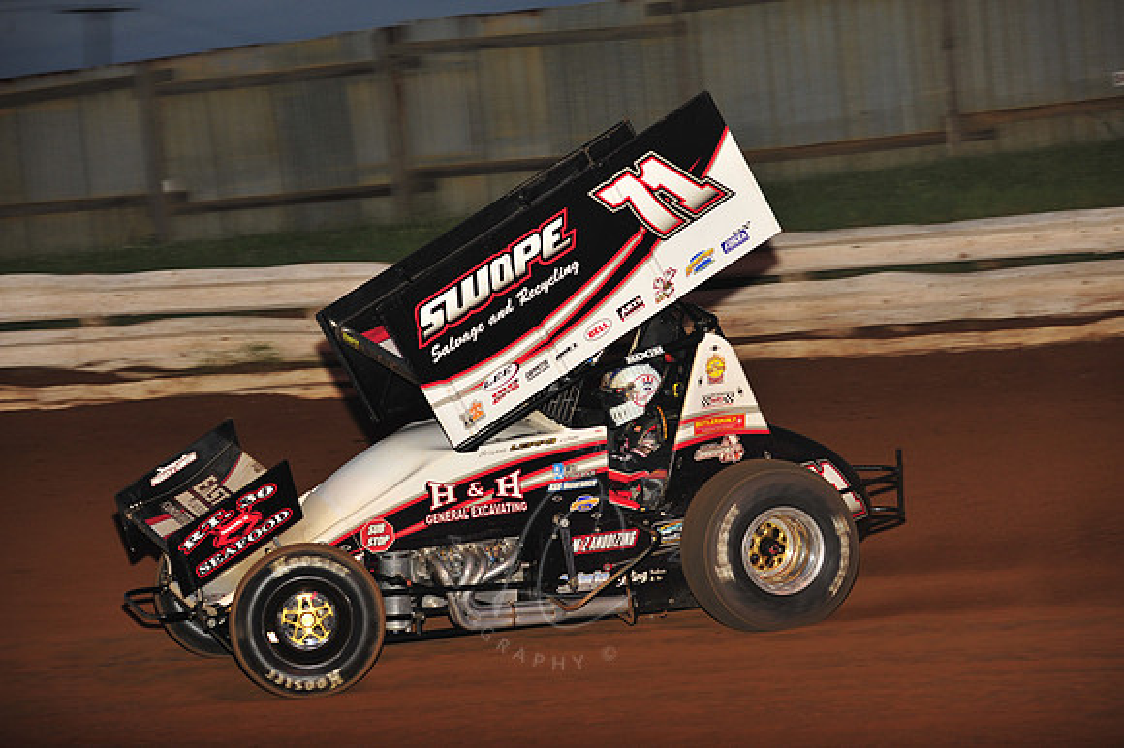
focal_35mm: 145
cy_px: 374
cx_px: 562
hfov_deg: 14.2
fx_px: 4524
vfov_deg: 9.5
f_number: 6.3
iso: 800
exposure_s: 1/320
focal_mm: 145
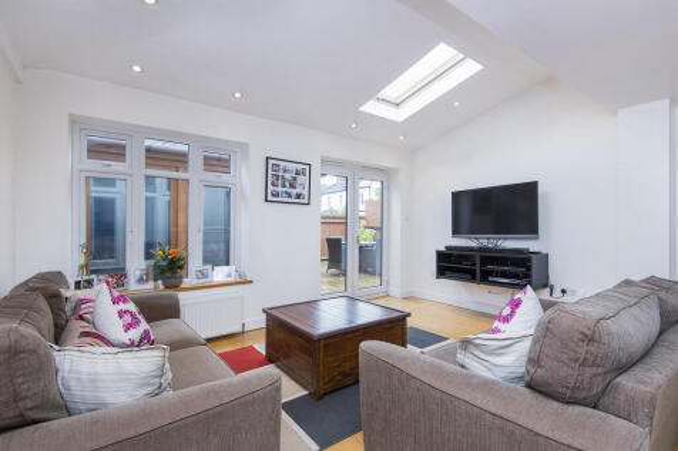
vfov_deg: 73.7
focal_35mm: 16
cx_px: 339
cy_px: 226
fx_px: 301
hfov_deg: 96.8
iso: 200
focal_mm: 16
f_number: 8
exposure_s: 1/13
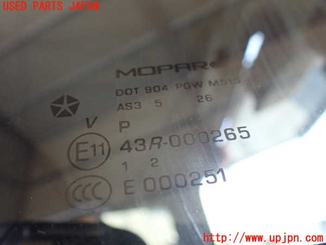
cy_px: 122
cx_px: 163
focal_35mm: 30
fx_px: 283
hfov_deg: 60.0
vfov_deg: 46.8
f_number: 2.3
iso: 320
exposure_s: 1/125
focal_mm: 5.4
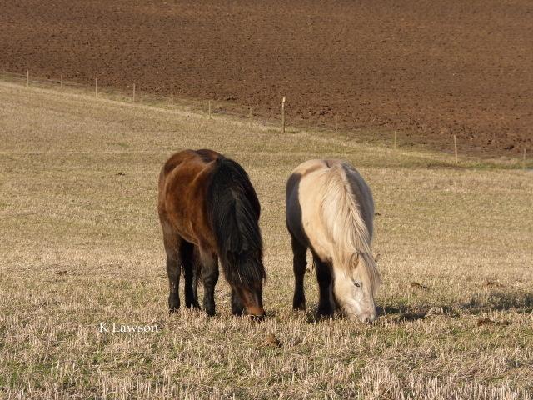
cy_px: 200
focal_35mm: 209
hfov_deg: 9.5
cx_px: 266
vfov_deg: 7.1
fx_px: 3218
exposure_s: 1/250
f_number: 5
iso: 80
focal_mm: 37.1
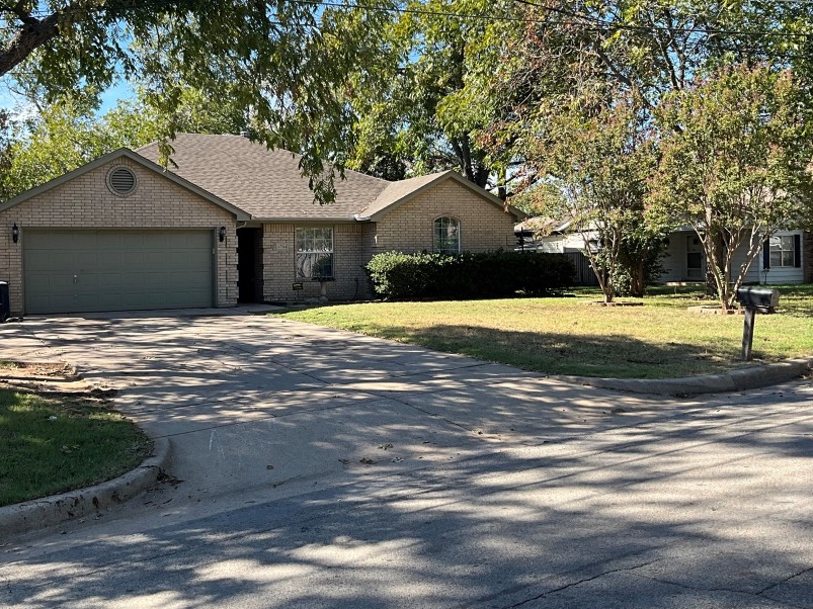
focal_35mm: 37
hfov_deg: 49.6
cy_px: 270
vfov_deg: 38.6
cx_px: 297
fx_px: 869
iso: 25
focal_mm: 3
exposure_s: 1/540
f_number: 1.8
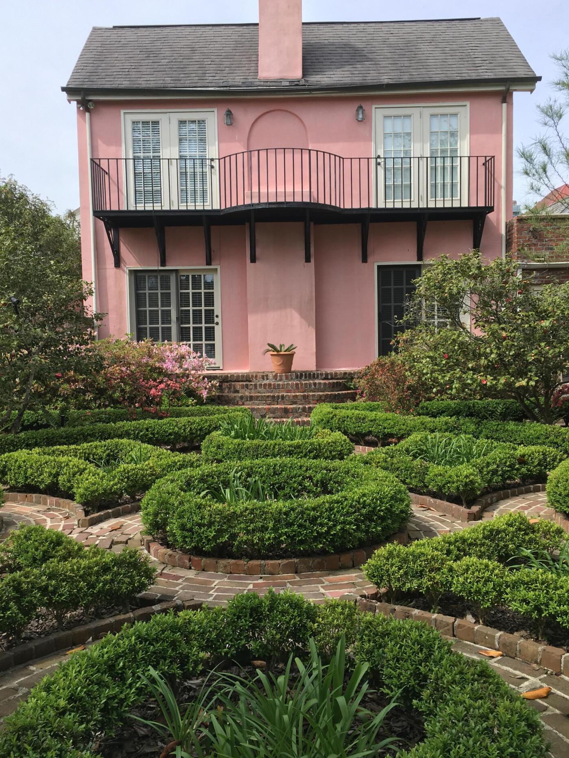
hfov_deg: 45.4
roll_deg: +0.6
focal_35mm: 31
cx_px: 273
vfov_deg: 58.4
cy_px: 385
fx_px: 679
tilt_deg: -2.6
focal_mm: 4.15
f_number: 2.2
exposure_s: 1/769
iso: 25
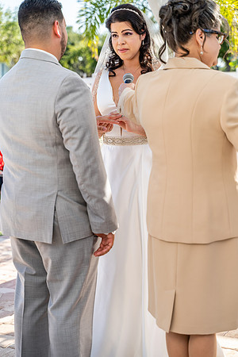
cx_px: 119
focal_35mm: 75
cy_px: 178
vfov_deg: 27.0
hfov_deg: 18.2
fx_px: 744
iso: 100
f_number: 4.5
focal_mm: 75
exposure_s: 1/250
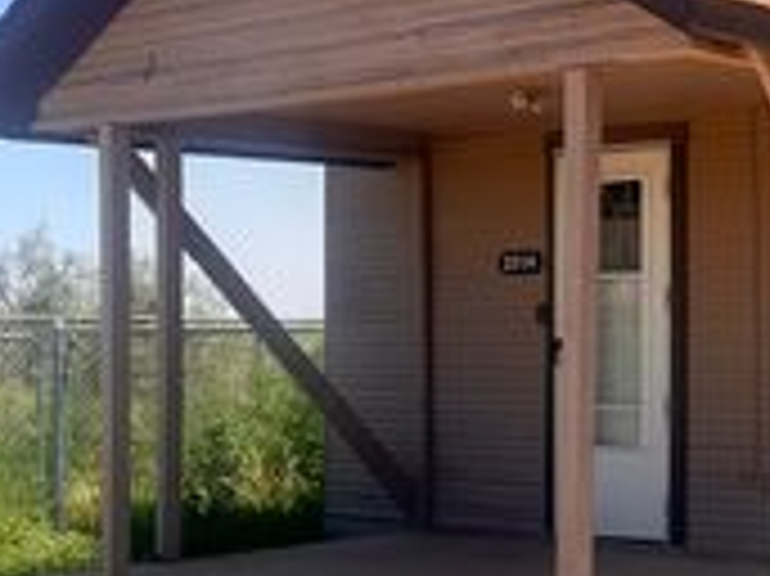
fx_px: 1689
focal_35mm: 76
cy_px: 281
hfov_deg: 22.7
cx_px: 1018
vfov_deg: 19.4
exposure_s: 1/3968
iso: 50
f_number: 1.5
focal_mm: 5.7
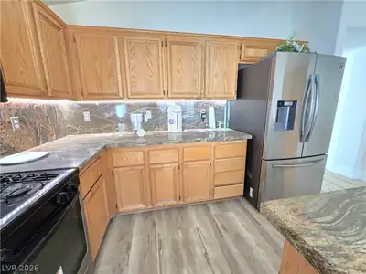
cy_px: 137
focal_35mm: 13
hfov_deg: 106.2
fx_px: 137
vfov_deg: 89.9
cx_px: 183
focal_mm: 2.2
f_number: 2.2
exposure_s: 1/60
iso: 640
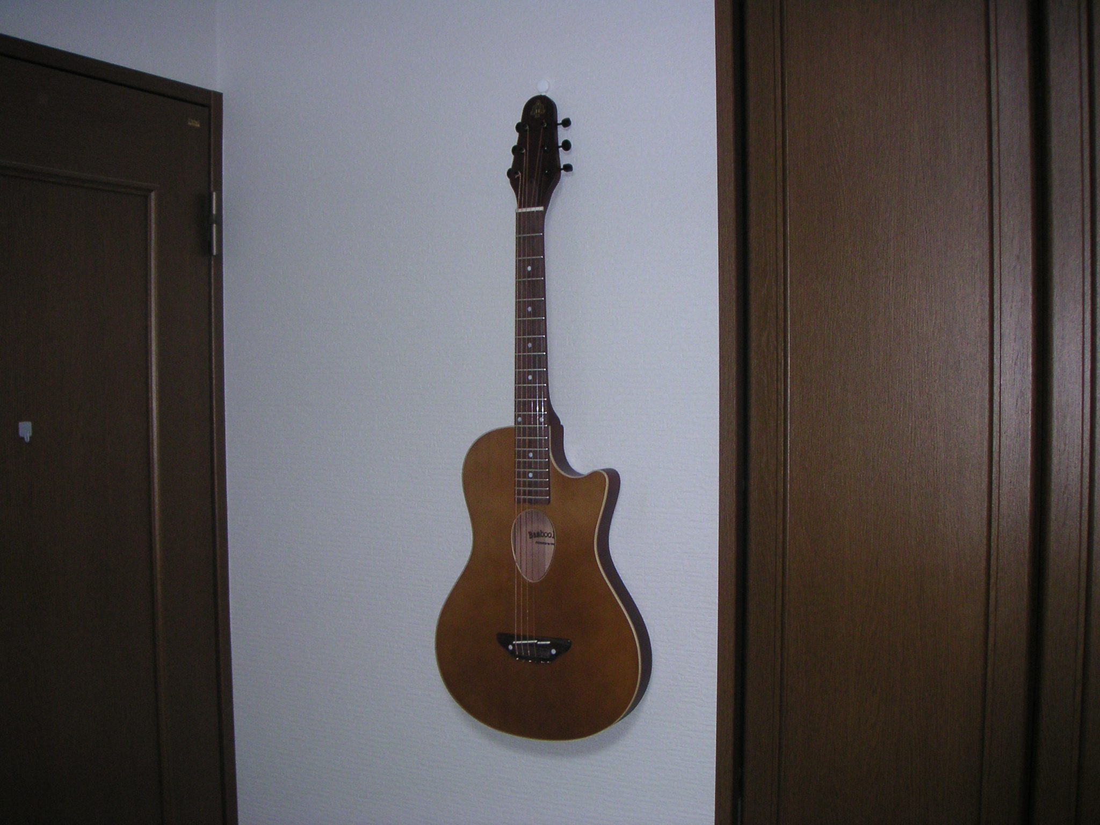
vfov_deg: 38.7
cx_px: 550
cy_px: 412
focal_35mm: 37
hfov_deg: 50.1
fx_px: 1176
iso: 100
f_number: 2.8
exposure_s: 1/45
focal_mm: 5.7
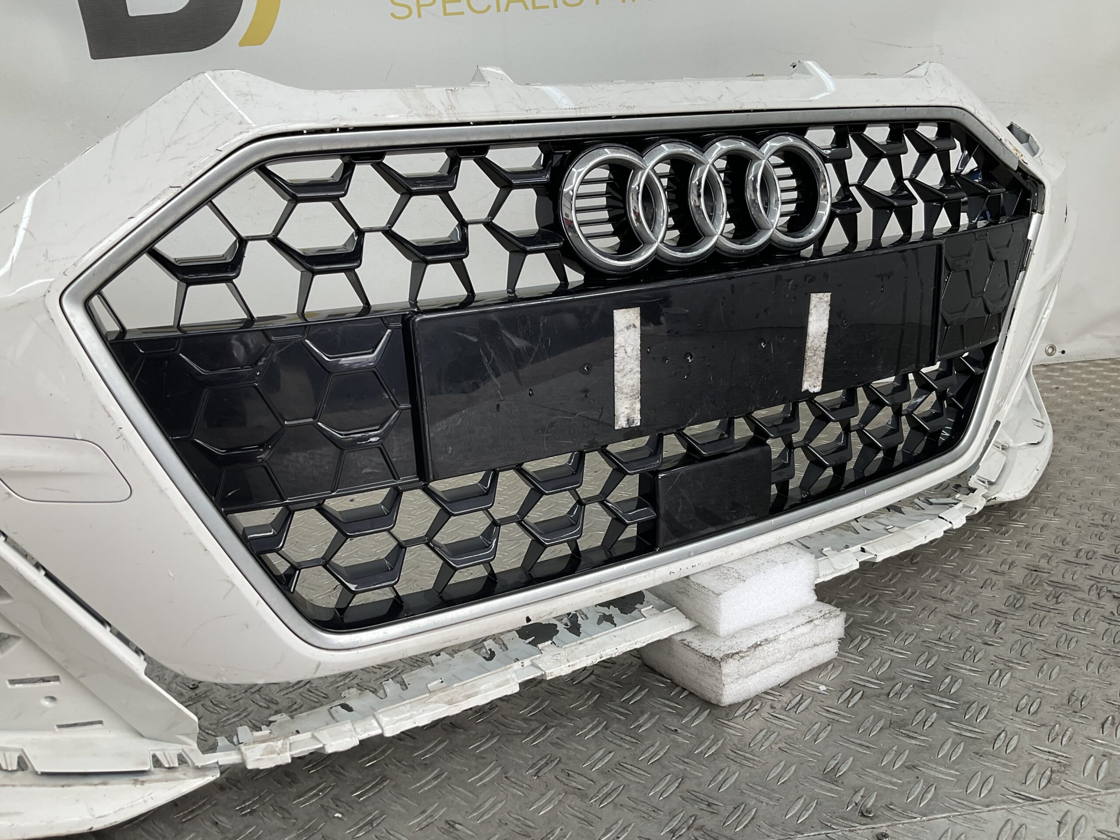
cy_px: 420
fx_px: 938
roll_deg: +4.4
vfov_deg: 48.2
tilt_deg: -16.3
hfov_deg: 61.7
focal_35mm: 29
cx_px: 560
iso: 16
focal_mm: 3
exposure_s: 1/122
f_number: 1.8
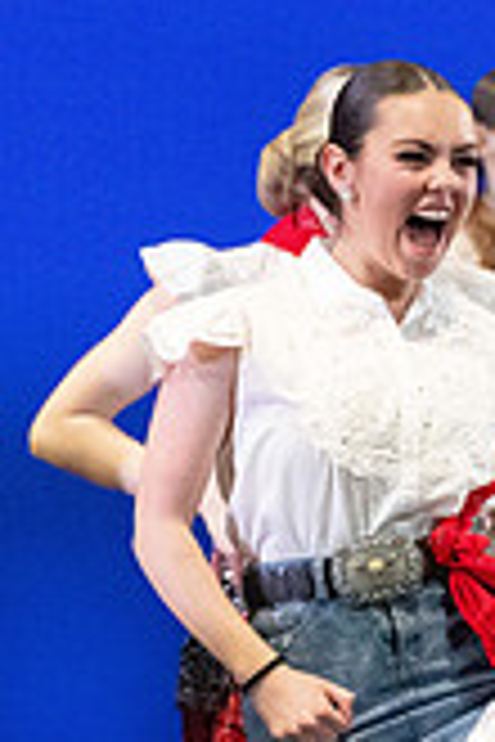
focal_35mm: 491
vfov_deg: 4.2
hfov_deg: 2.8
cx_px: 173
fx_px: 10126
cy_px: 772
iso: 10000
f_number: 3.5
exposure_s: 1/800
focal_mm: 110
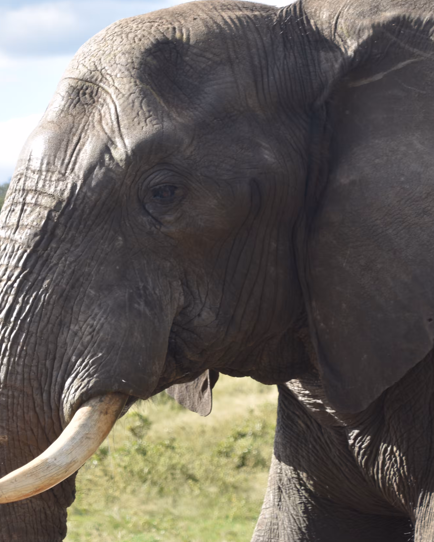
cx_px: 224
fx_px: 2521
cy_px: 240
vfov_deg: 12.3
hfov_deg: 9.8
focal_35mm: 157
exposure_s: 1/125
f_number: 5.6
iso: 100
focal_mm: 62
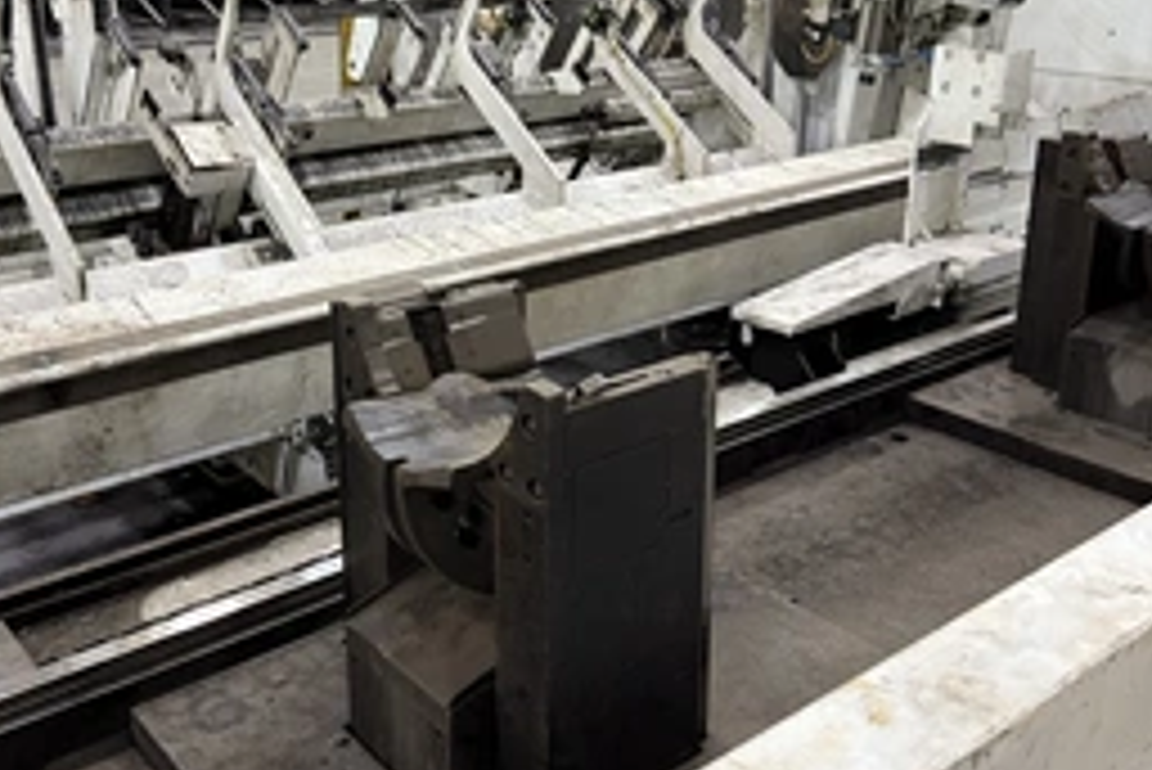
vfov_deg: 34.0
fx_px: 1249
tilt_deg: -15.1
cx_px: 504
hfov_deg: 49.4
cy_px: 266
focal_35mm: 39
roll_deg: +0.7
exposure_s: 1/60
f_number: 1.78
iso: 400
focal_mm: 6.76
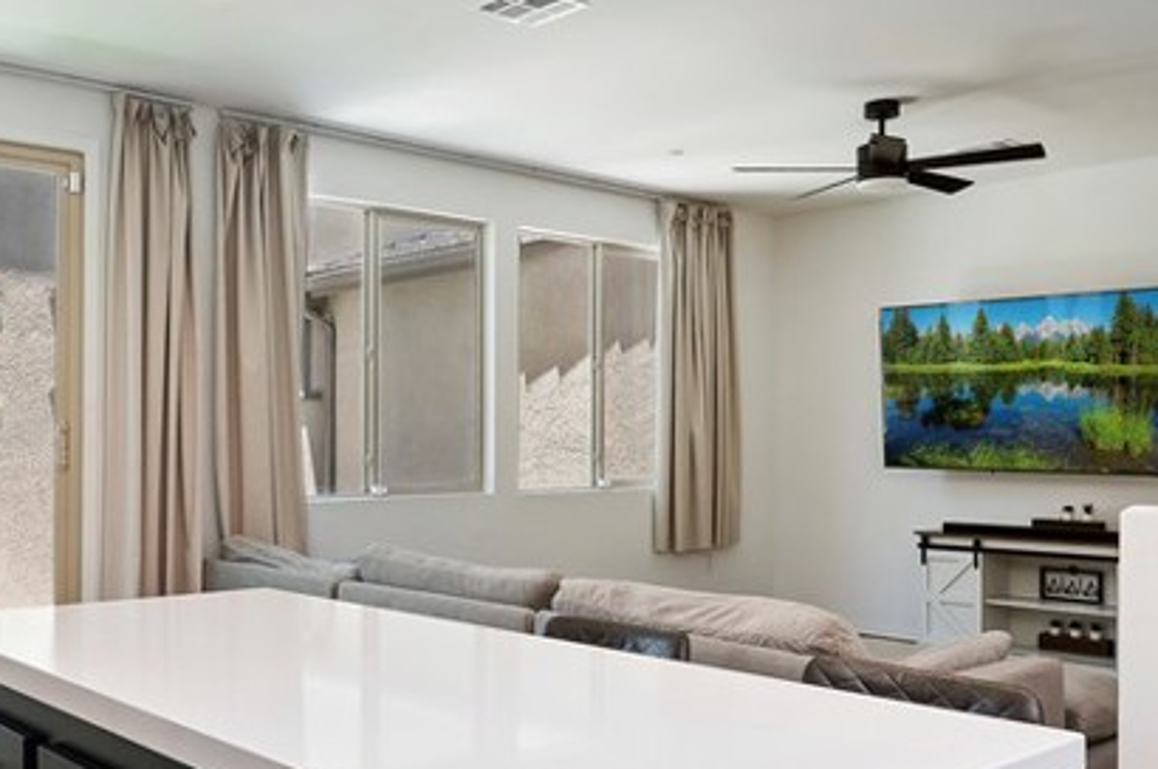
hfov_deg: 54.3
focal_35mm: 35
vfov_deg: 37.1
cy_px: 547
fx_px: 1124
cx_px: 503
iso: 500
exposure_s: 1/15
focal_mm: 14
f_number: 10
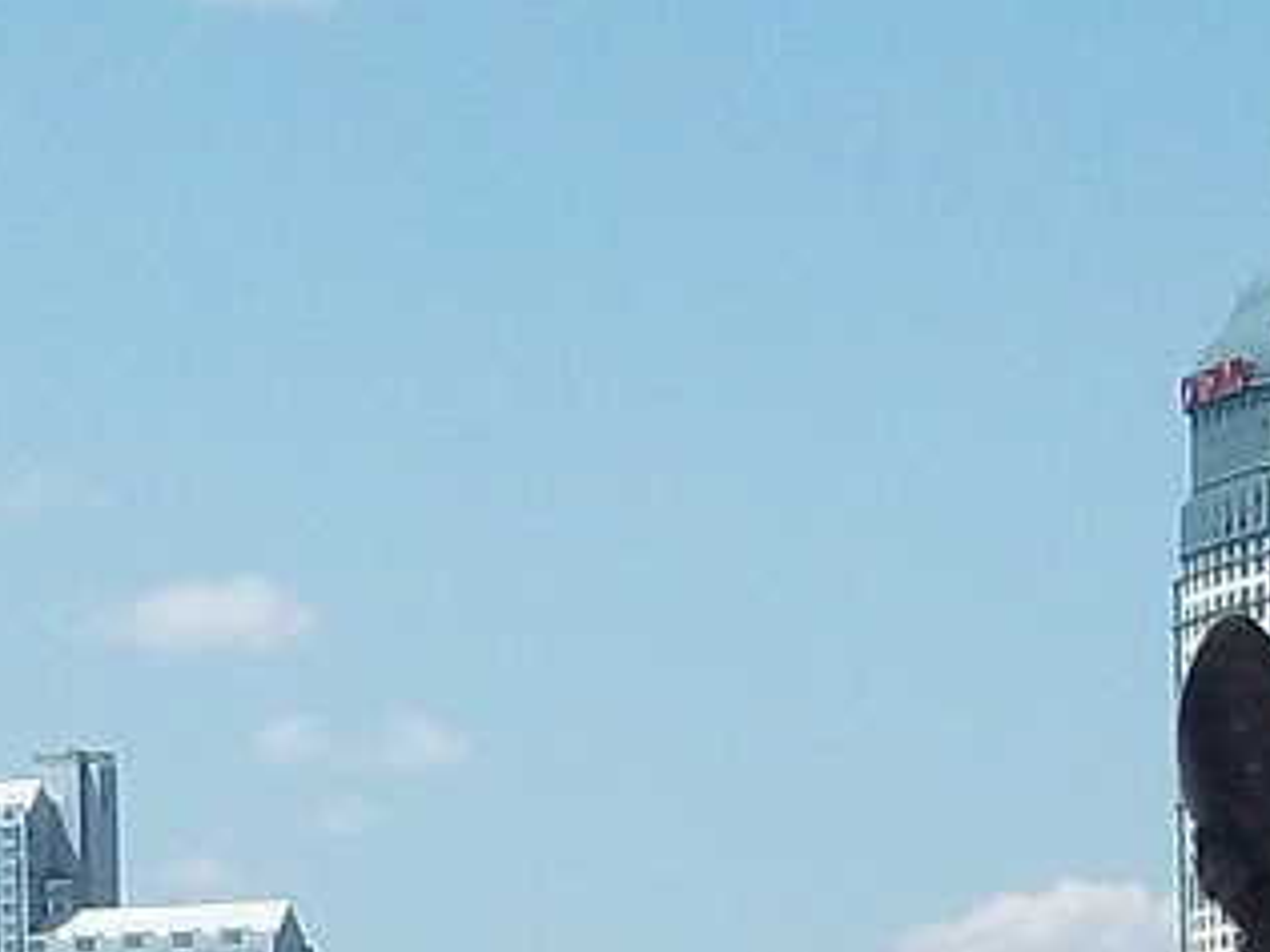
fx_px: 8365
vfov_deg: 6.4
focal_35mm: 228
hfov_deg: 8.7
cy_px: 1623
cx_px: 458
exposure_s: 1/250
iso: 80
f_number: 8
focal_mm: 6.5
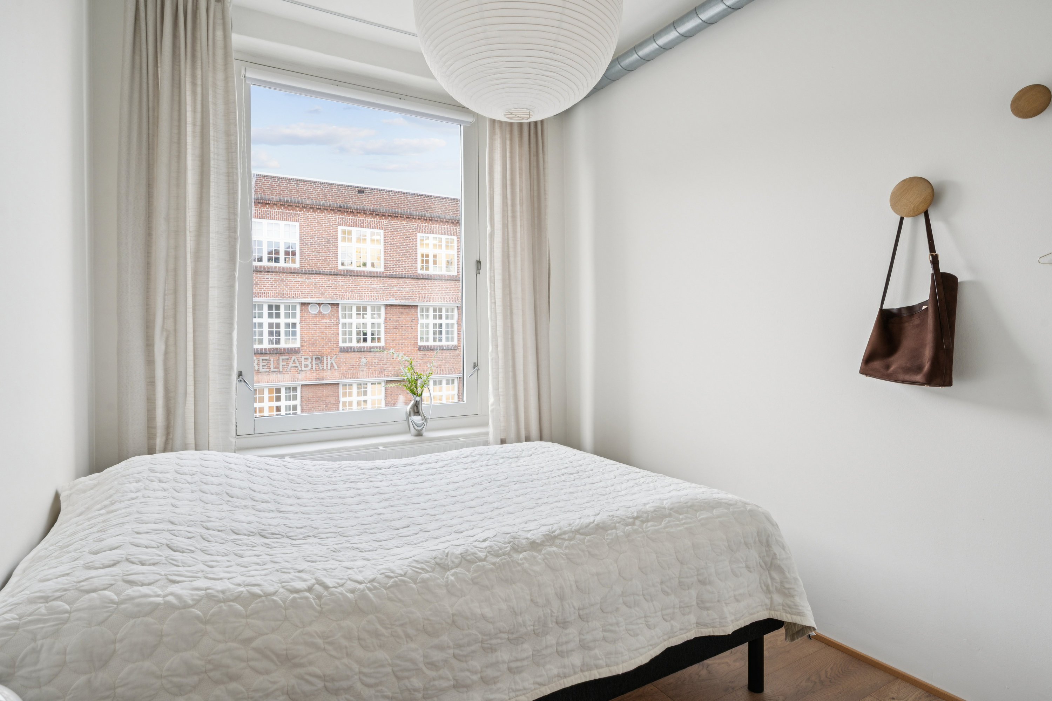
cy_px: 350
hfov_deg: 86.9
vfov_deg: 64.6
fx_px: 555
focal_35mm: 19
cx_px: 526
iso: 640
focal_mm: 19
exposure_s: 1/13
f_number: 9
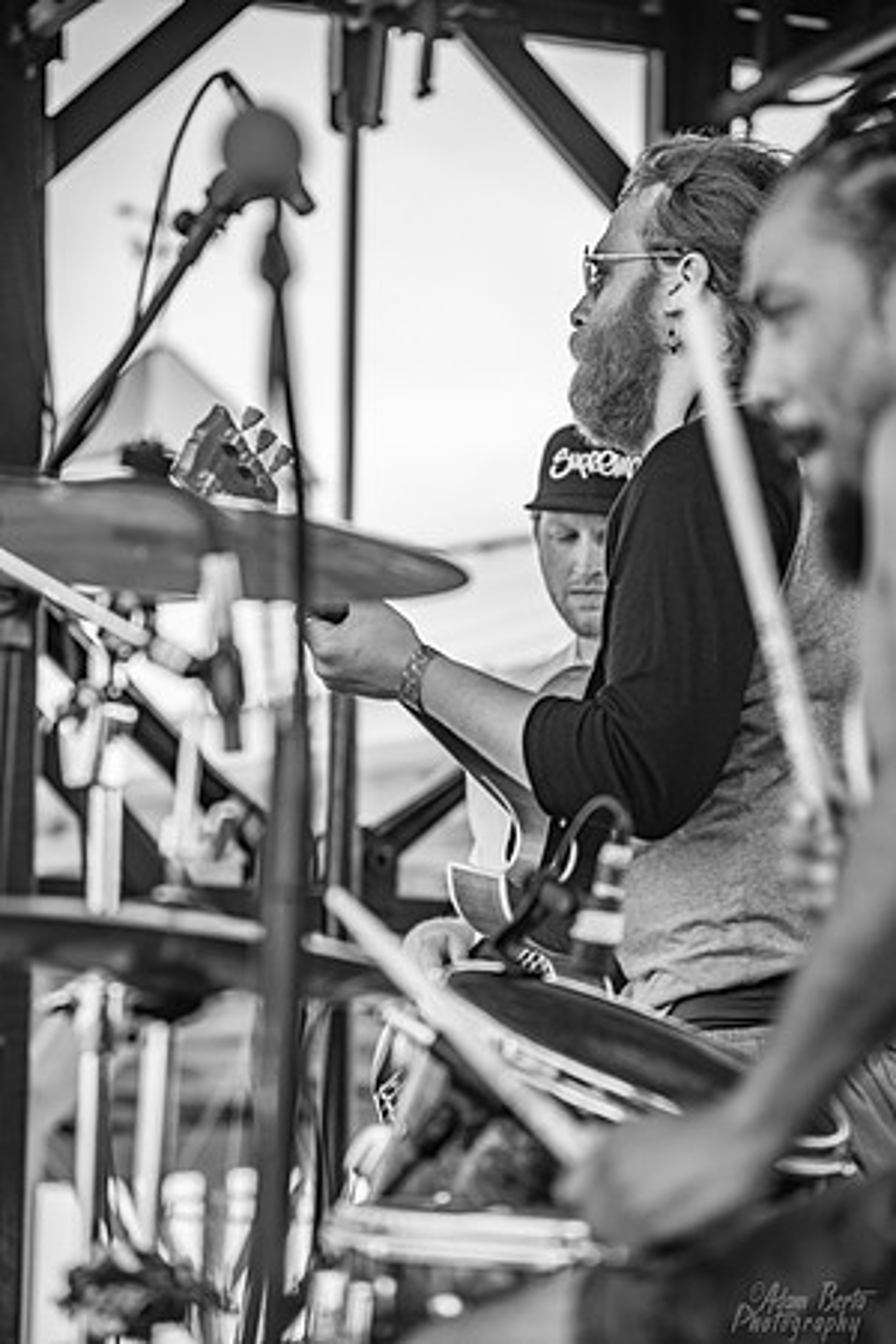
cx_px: 448
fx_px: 5600
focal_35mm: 150
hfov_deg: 9.1
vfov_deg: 13.7
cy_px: 672
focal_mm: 150
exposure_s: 1/640
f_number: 5
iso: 400
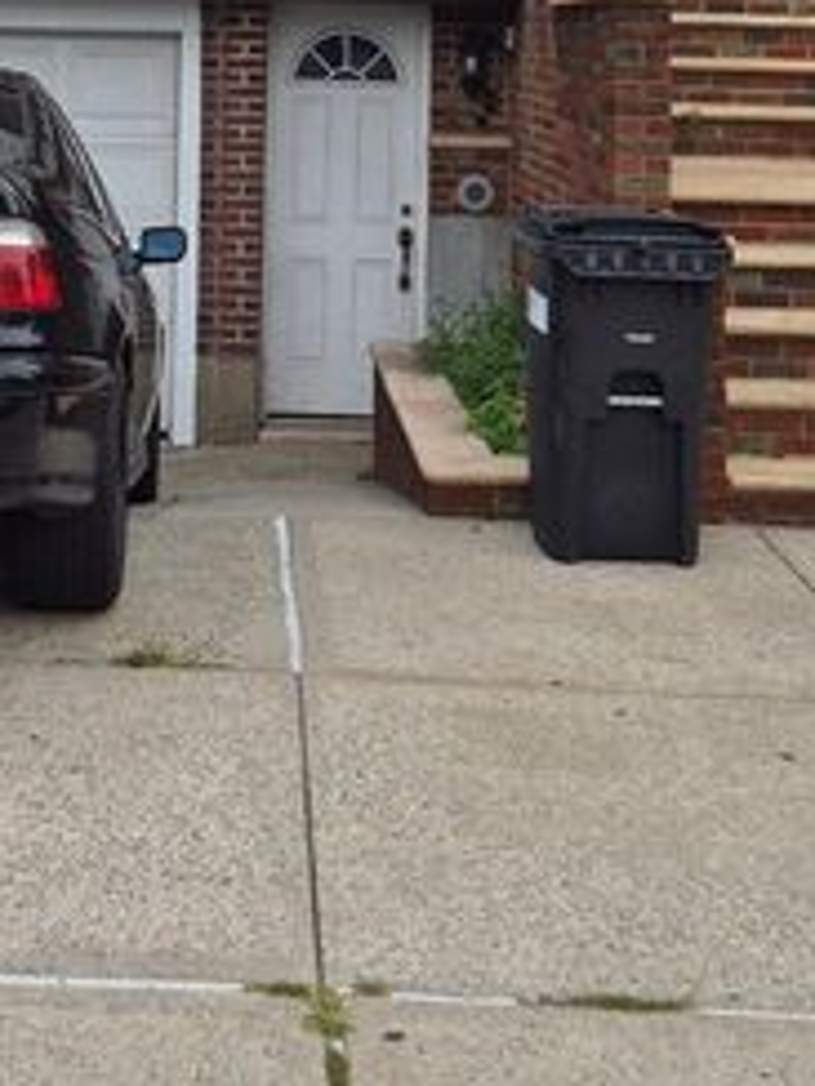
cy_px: -24
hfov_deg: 23.2
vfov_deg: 28.6
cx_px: 294
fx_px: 1978
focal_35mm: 63
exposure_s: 1/3576
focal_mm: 5.4
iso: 80
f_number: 1.8
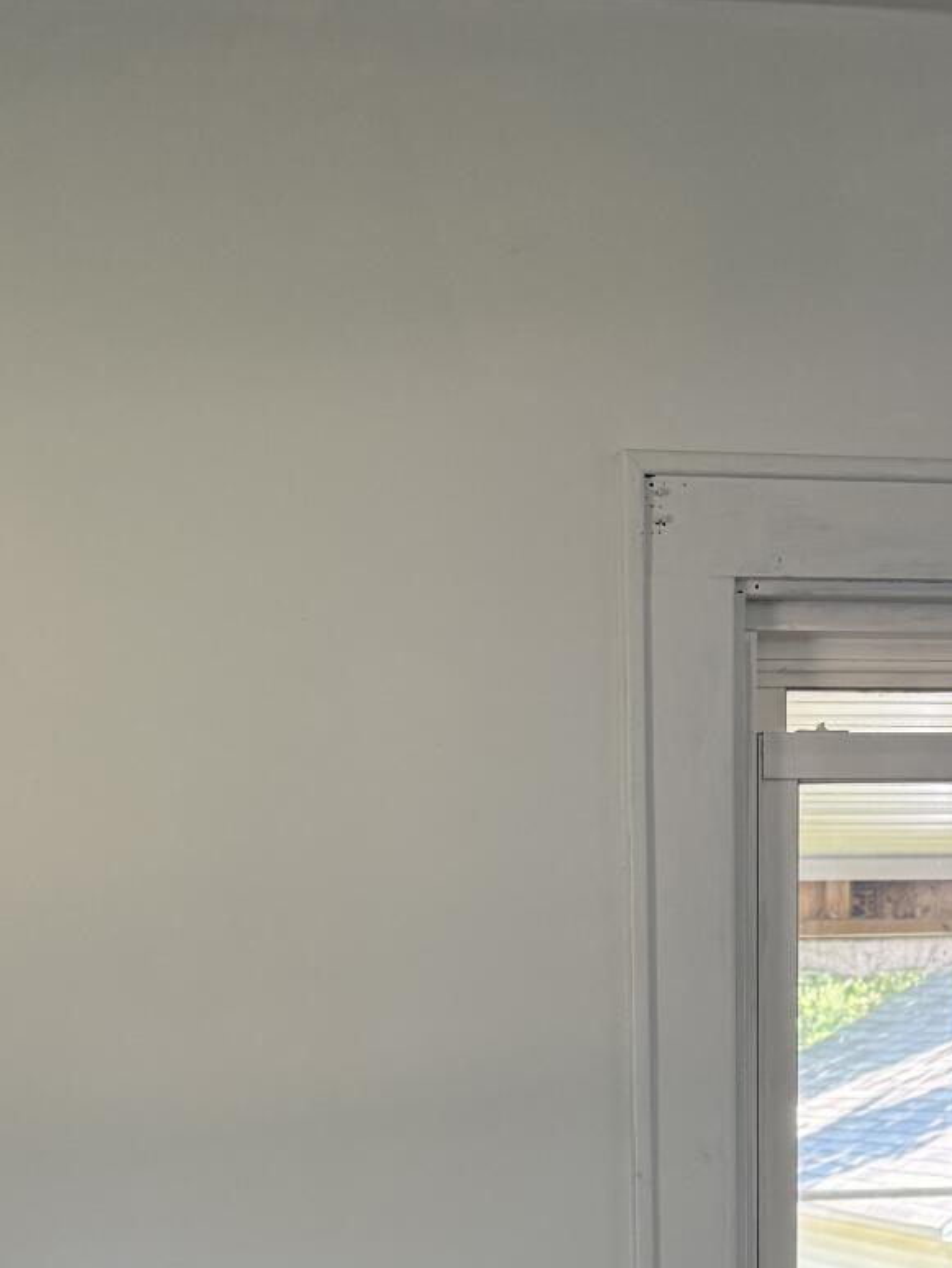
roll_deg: +0.5
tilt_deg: -11.0
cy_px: 1530
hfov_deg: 23.6
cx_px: 600
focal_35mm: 62
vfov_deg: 27.4
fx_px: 2272
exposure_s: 1/88
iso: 200
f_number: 1.78
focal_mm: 6.76
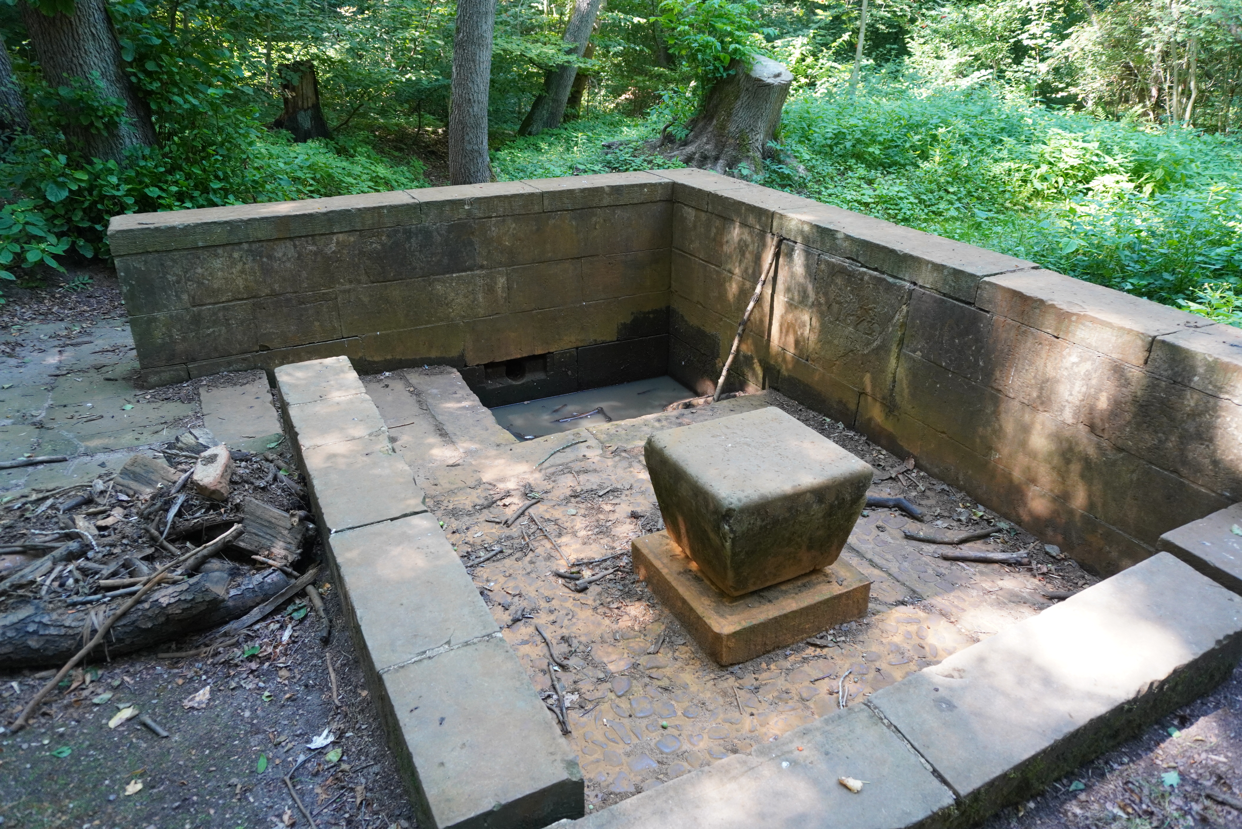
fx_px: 828
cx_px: 621
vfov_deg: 53.2
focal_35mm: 24
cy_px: 414
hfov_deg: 73.7
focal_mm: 16
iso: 1250
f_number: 4
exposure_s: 1/160
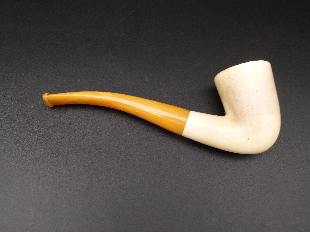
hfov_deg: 54.0
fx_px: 304
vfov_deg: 41.8
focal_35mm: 34
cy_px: 116
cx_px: 155
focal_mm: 6.2
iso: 125
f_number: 3
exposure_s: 1/60
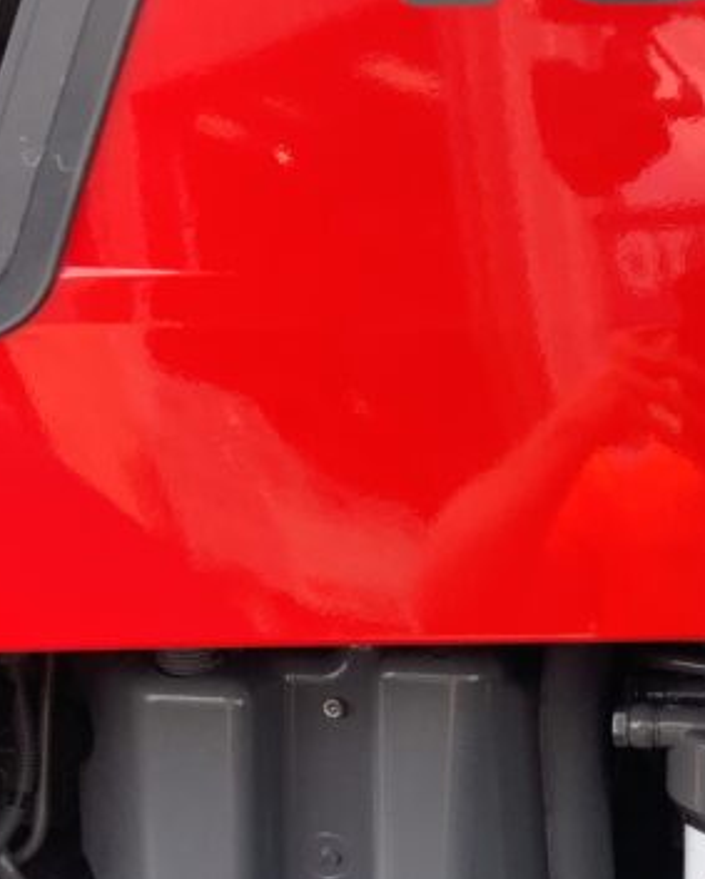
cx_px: 917
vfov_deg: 23.1
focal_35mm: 82
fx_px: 2136
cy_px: 632
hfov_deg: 17.6
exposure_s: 1/122
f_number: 1.8
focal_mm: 3
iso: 40
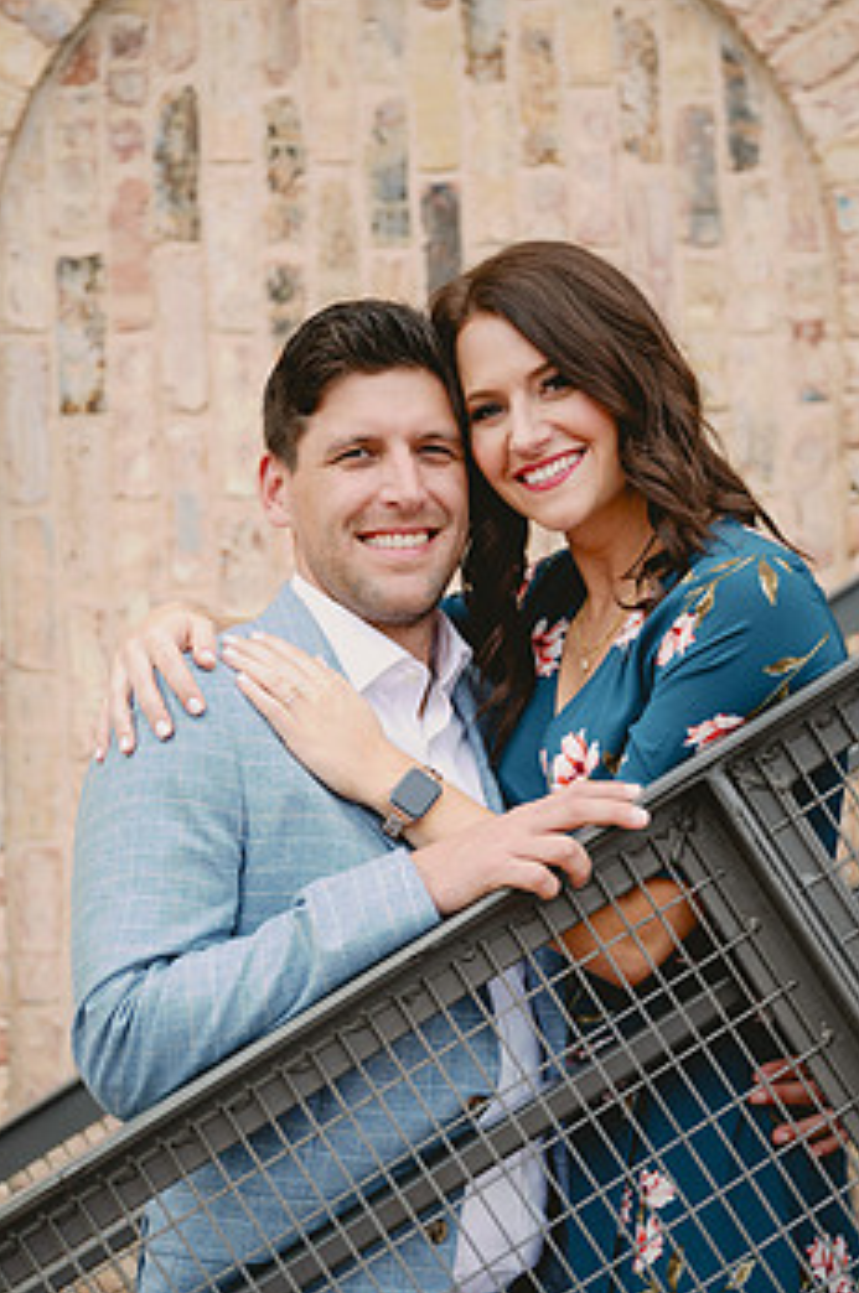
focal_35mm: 75
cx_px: 407
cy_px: 791
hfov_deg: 18.1
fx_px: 2692
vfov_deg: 27.0
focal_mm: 58
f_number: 2.8
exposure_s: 1/800
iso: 320
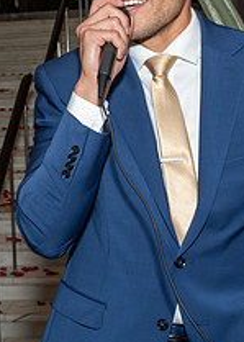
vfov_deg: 16.6
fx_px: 1175
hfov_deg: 11.6
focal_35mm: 121
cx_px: -47
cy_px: 179
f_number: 6.3
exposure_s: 1/250
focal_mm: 22
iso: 500
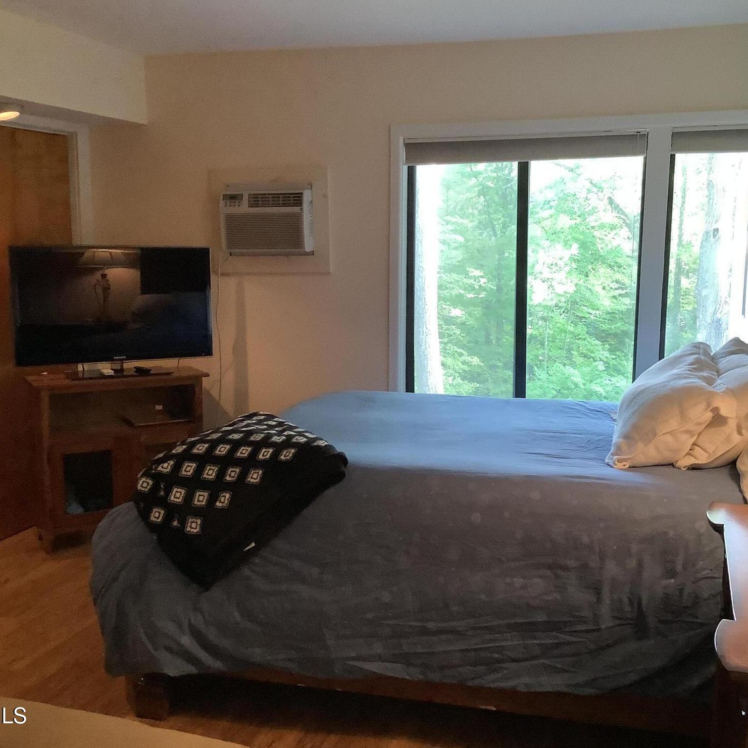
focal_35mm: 37
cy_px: 372
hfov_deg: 44.8
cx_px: 419
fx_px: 905
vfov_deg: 44.9
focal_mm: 3.3
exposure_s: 1/50
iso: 250
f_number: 2.4
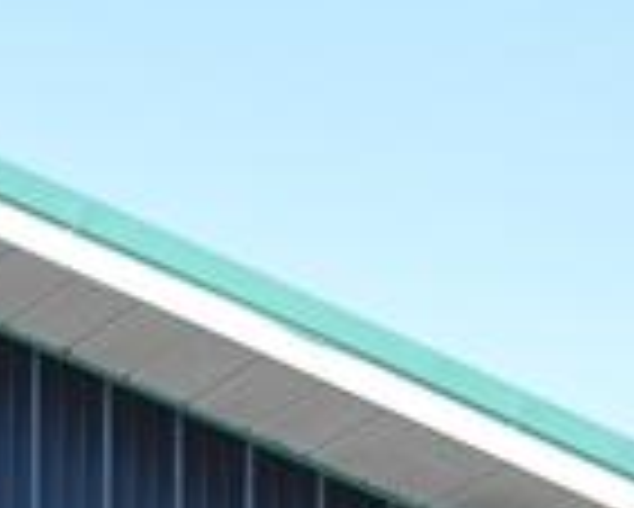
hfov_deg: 6.4
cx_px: -1511
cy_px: 1605
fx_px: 5037
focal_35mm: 268
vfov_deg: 5.4
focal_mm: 21
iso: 200
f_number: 7.1
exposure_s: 1/250
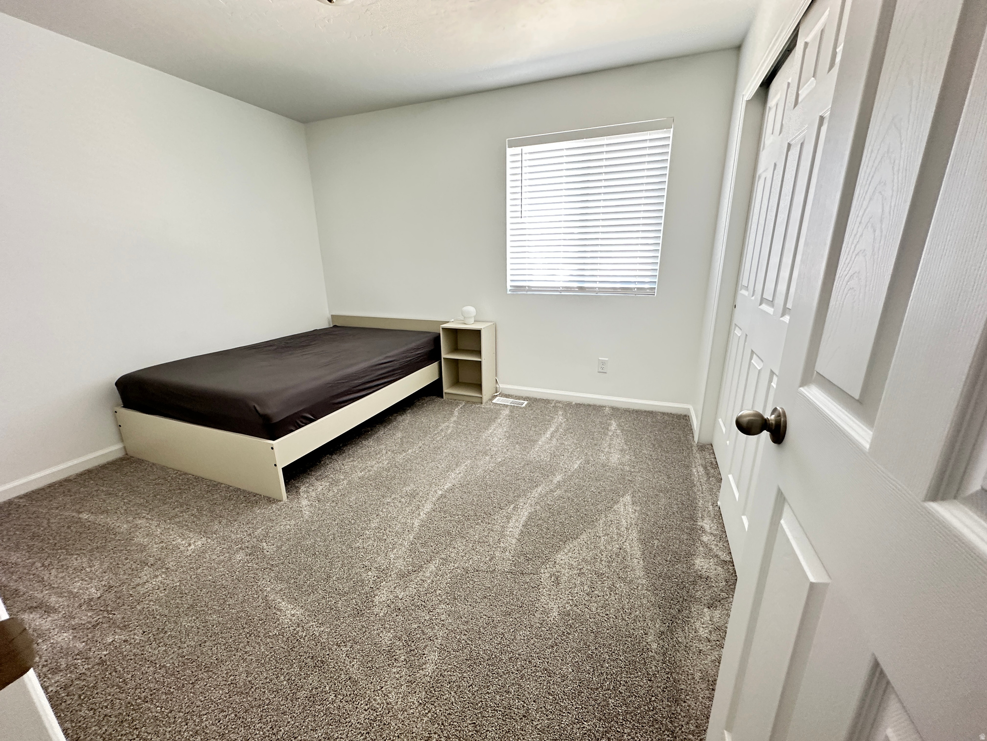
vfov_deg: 85.7
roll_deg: +0.3
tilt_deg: -14.6
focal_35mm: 14
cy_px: 370
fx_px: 399
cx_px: 494
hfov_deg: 102.1
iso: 320
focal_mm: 2.22
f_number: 2.2
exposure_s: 1/60
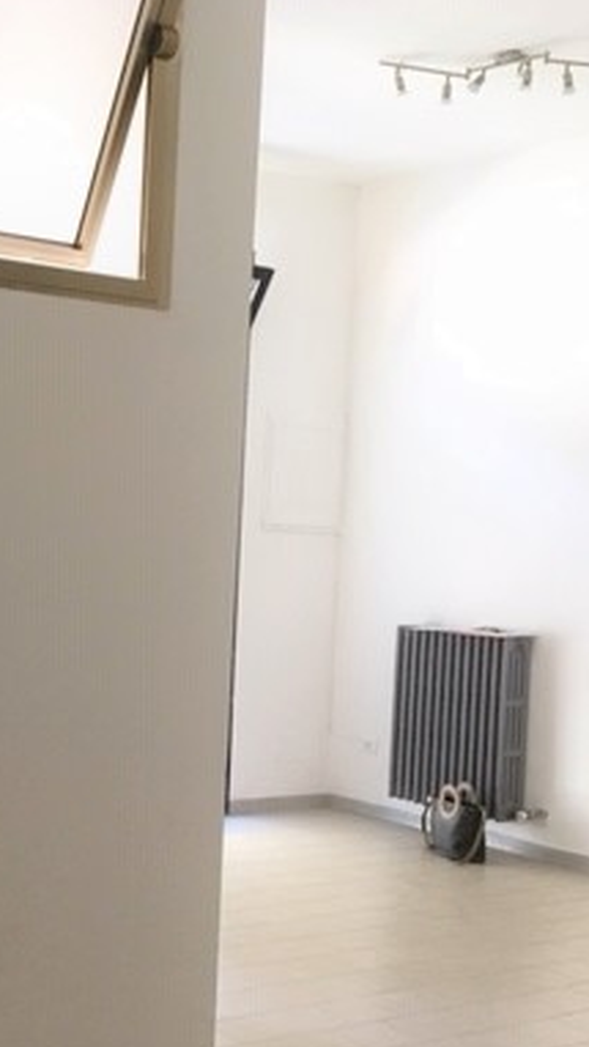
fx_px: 1471
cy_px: 625
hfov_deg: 22.3
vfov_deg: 39.0
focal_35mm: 53
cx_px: 112
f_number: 2.2
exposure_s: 1/33
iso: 64
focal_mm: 4.15
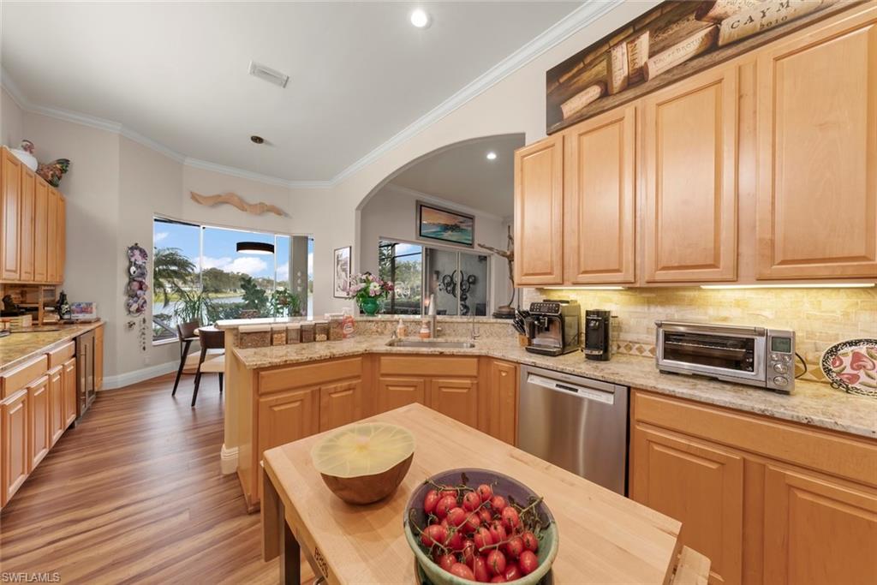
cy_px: 292
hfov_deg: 112.6
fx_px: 292
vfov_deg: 90.0
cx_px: 438
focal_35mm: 12
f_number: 10
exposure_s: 1/2
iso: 400
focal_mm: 12
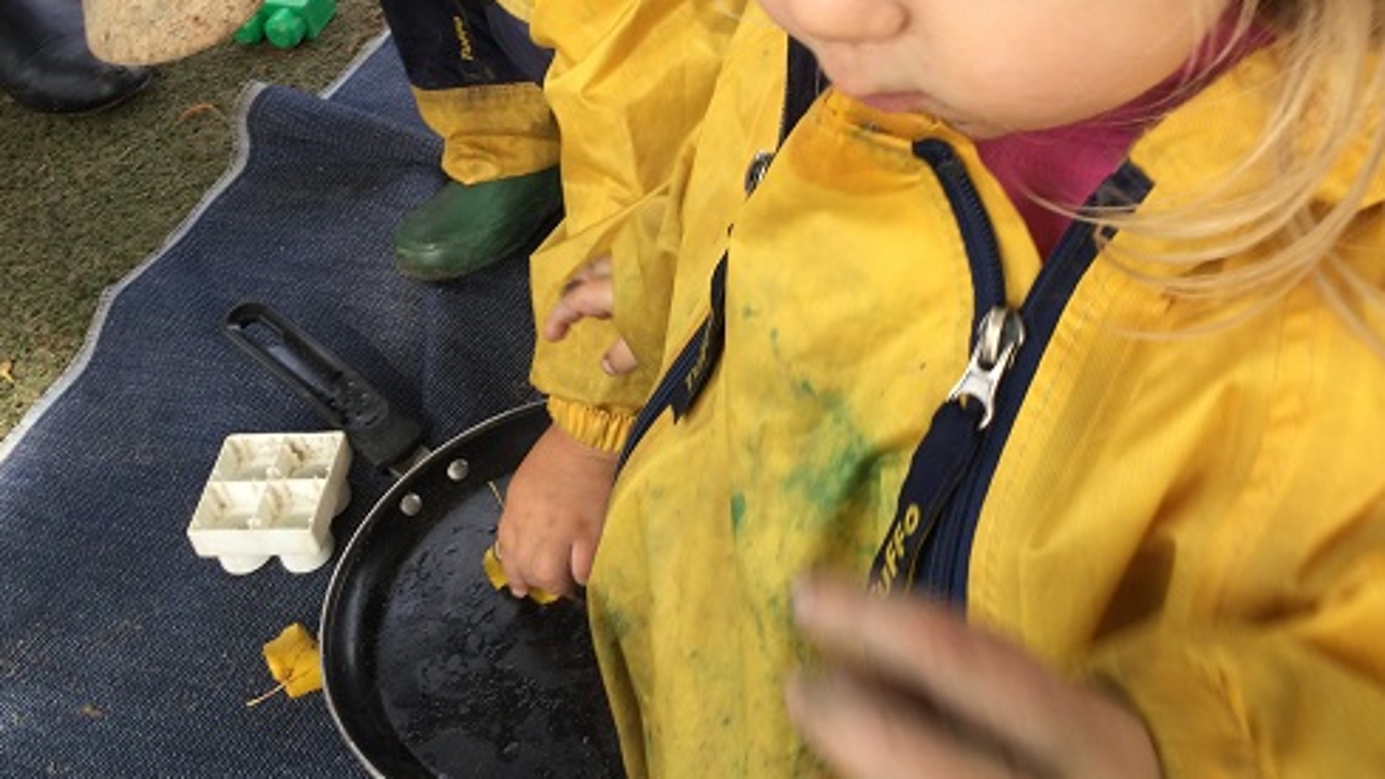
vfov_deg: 25.4
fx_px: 1689
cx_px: 694
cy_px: 139
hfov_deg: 44.6
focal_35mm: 46
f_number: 2.4
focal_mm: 3.3
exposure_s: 1/134
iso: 25
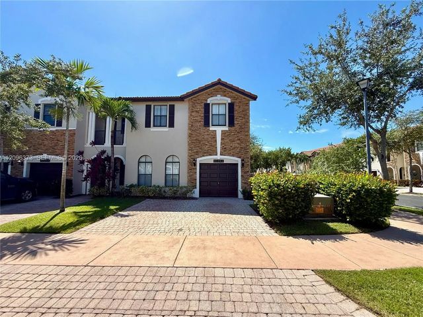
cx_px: 212
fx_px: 171
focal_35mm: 14
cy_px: 158
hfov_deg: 102.1
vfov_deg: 85.7
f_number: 2.2
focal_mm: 2.22
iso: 50
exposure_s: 1/1848
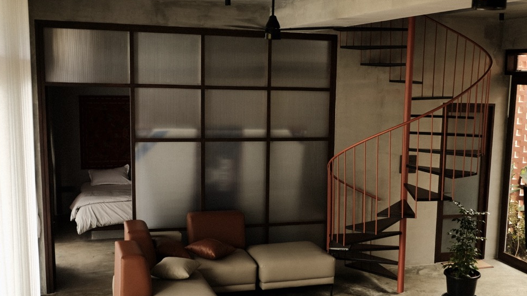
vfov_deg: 24.9
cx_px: 313
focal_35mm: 48
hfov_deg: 42.7
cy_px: 180
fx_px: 671
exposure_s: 1/60
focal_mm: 23
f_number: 2.5
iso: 200
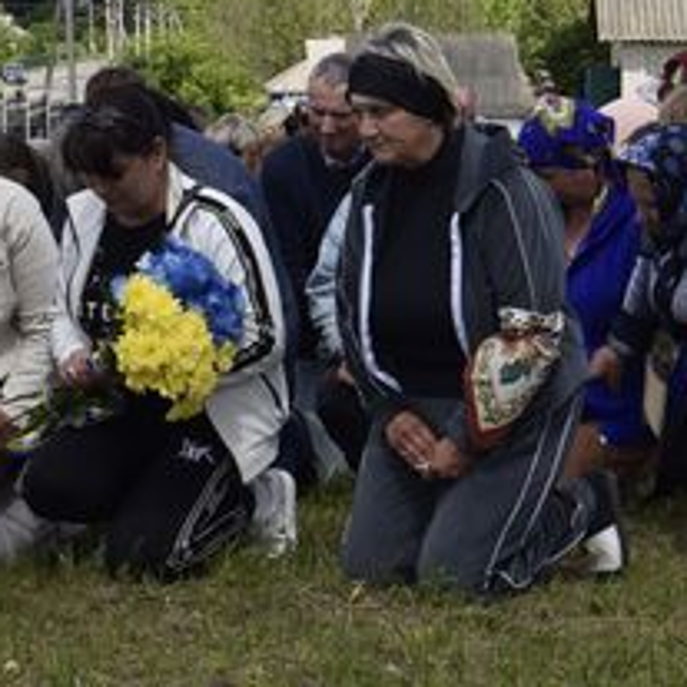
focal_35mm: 125
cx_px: 1012
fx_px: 2796
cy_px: 194
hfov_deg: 13.3
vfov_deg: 14.0
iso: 100
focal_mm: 27
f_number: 9
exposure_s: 1/200
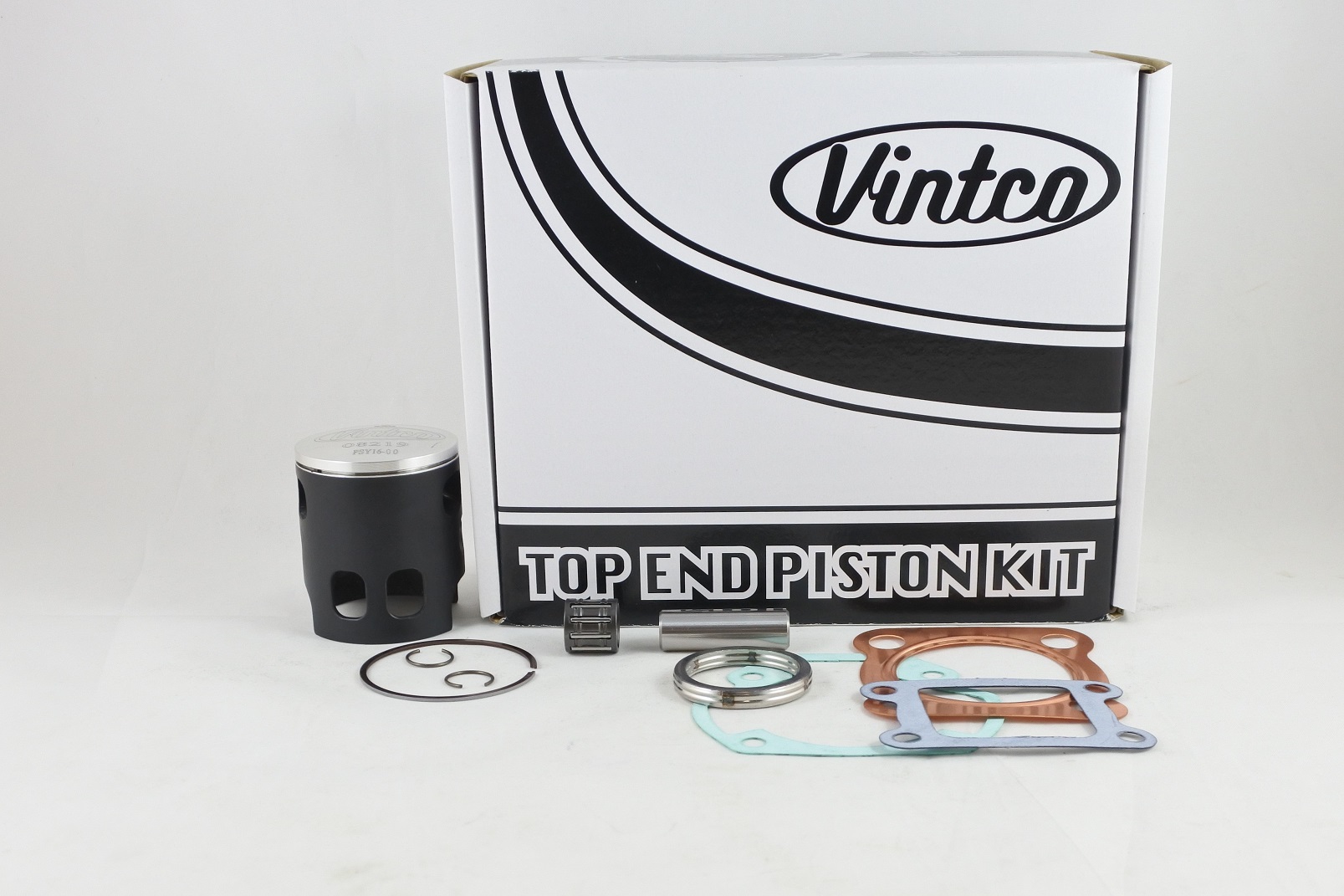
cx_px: 672
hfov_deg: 53.1
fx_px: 1344
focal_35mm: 36
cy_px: 448
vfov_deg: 36.9
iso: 450
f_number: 4
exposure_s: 1/125
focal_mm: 13.4
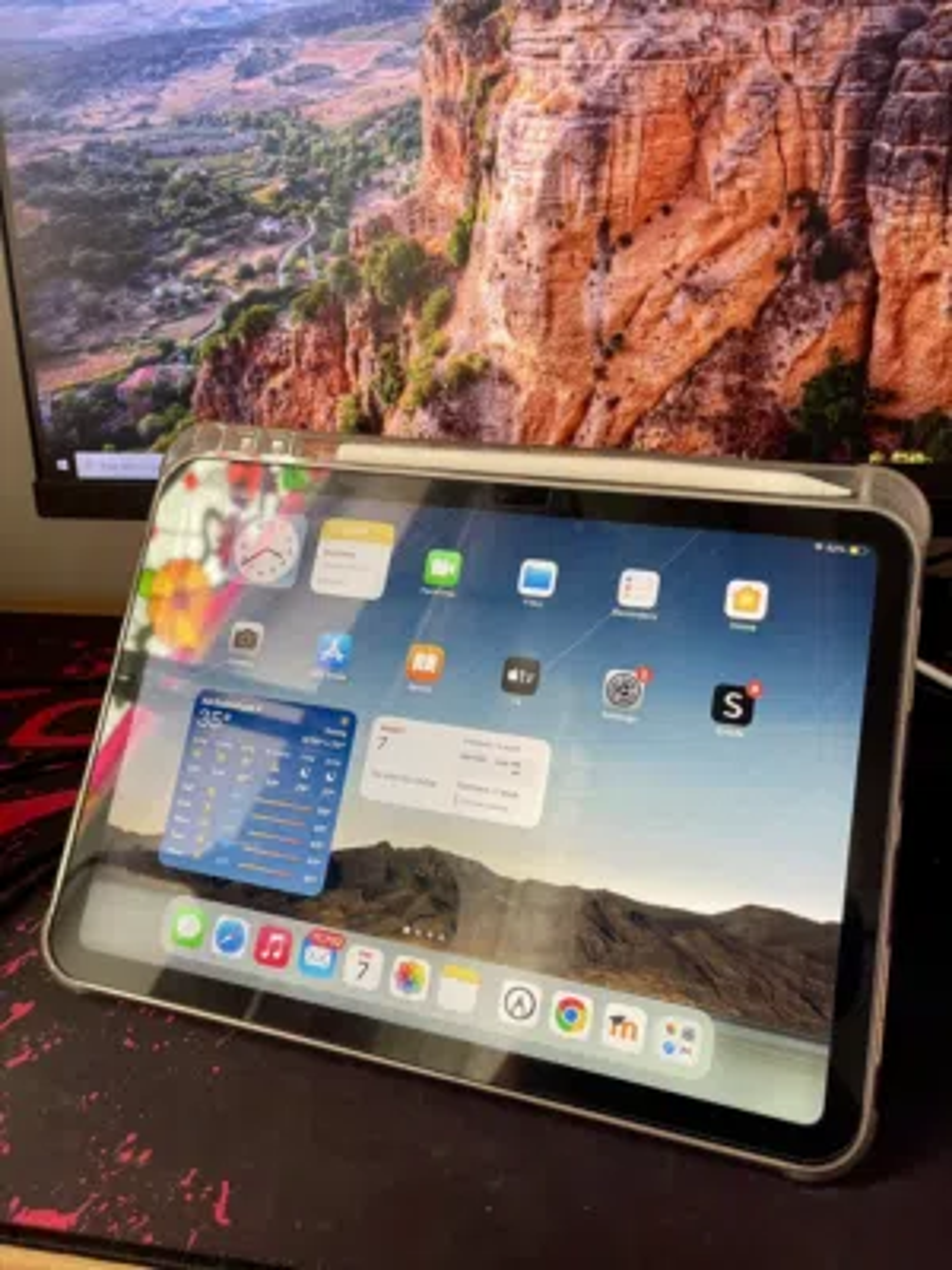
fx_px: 917
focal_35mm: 25
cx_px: 476
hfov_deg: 54.9
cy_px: 635
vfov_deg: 69.4
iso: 125
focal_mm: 5.1
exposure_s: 1/87
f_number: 1.6
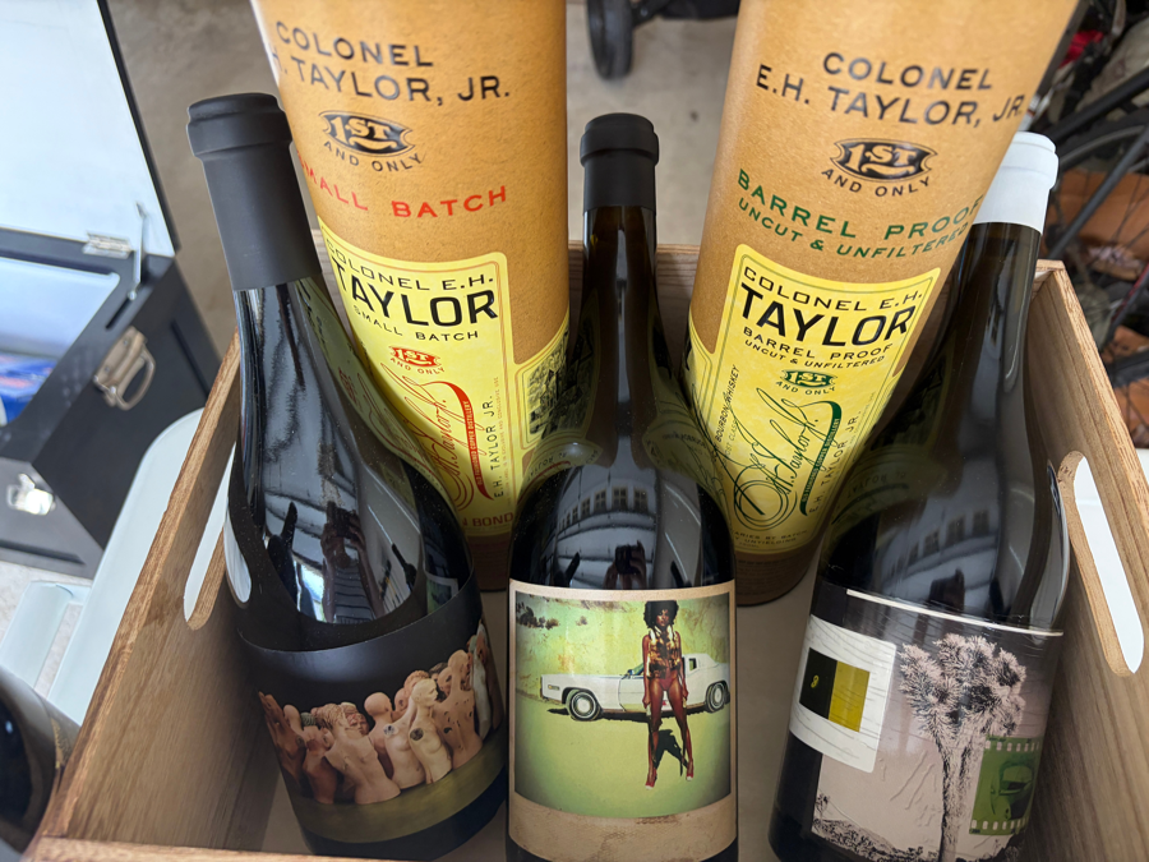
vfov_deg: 53.1
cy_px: 431
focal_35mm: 26
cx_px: 574
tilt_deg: -53.4
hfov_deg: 67.3
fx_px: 863
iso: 125
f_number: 1.6
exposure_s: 1/75
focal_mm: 5.96
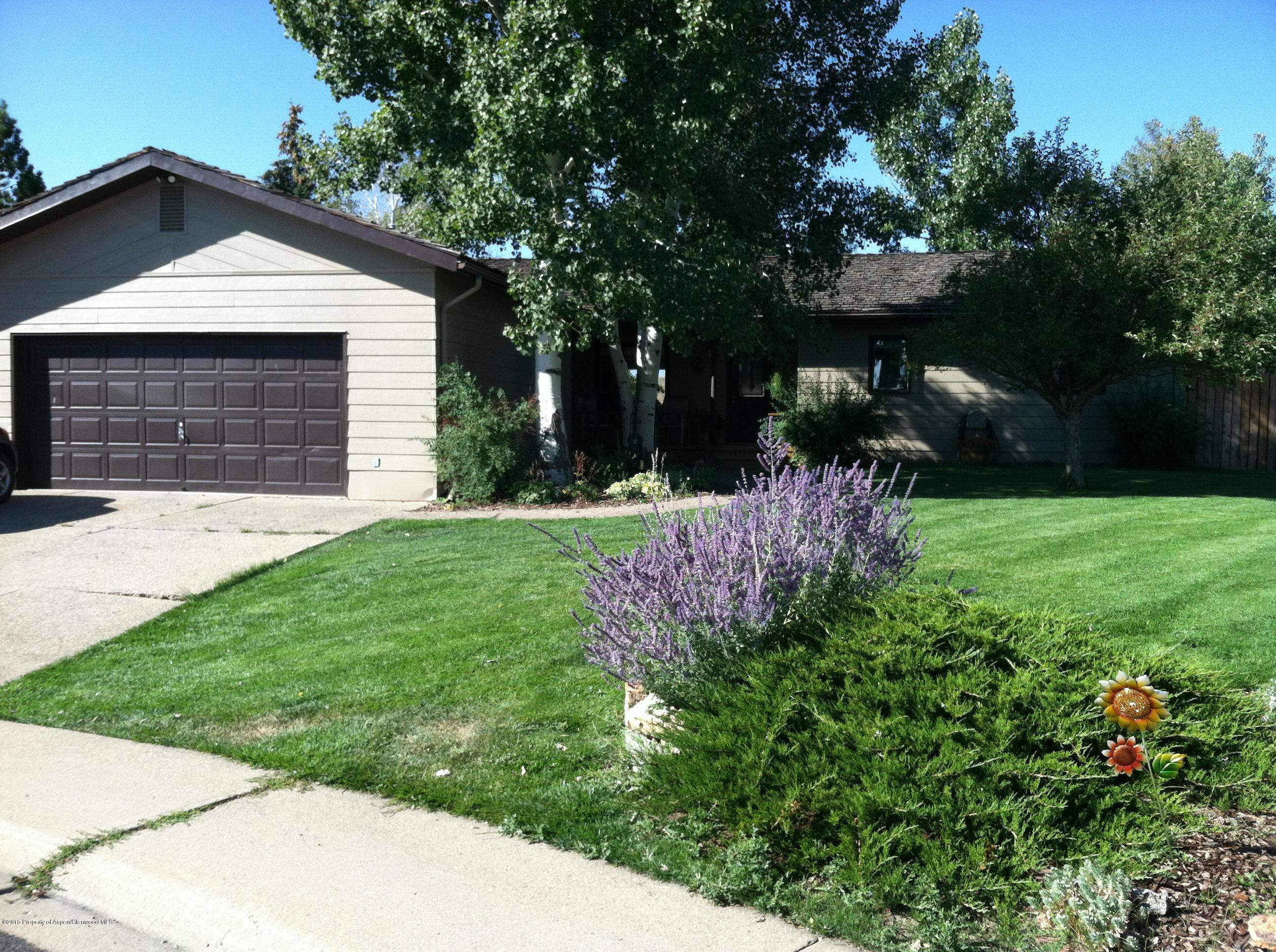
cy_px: 476
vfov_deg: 40.6
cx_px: 638
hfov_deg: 52.7
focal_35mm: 35
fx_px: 1288
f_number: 2.8
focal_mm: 3.85
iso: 80
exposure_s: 1/577
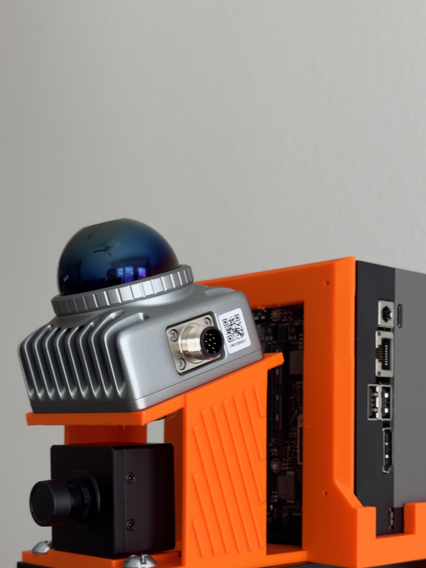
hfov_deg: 27.4
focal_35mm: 53
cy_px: 421
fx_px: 870
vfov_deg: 35.4
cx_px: 274
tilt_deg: -0.7
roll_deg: +1.5
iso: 50
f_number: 1.78
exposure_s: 1/129
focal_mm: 6.76
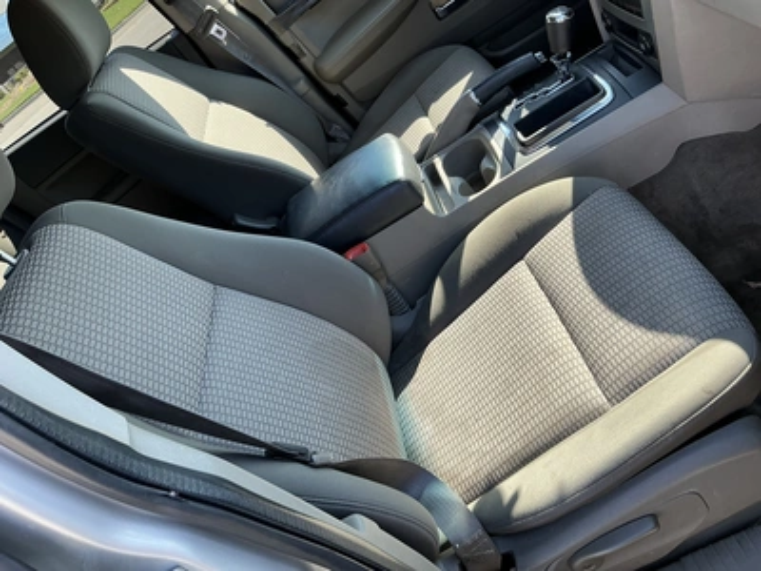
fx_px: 616
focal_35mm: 28
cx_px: 380
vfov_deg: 49.7
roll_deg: +41.3
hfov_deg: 63.4
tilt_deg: -33.7
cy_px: 286
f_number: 1.8
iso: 16
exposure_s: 1/123
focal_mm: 3
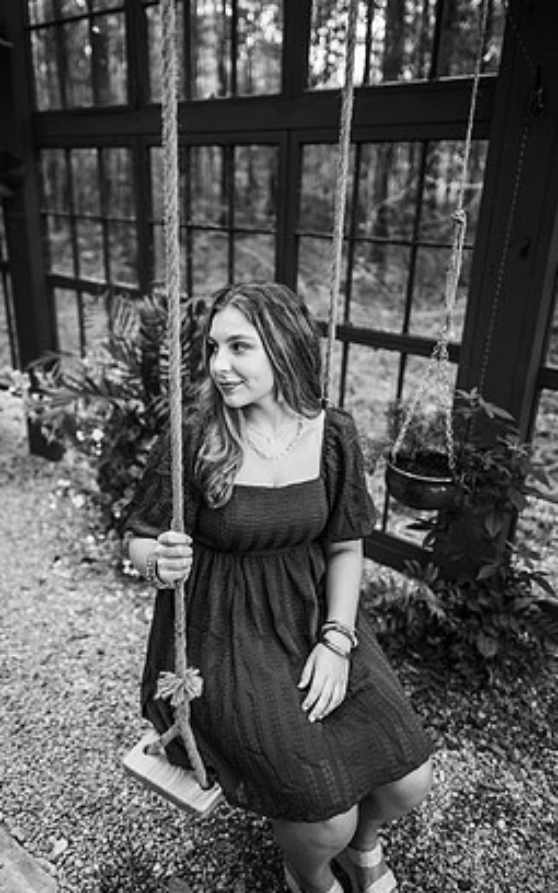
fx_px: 657
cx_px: 243
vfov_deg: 68.4
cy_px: 442
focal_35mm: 27
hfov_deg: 45.9
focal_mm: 24
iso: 400
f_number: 2.2
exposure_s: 1/320
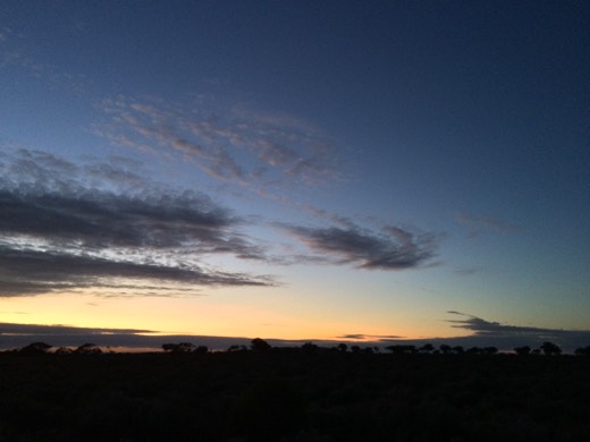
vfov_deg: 48.2
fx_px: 494
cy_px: 221
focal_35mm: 29
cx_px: 295
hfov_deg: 61.7
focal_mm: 4.15
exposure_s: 1/24
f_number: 2.2
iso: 250
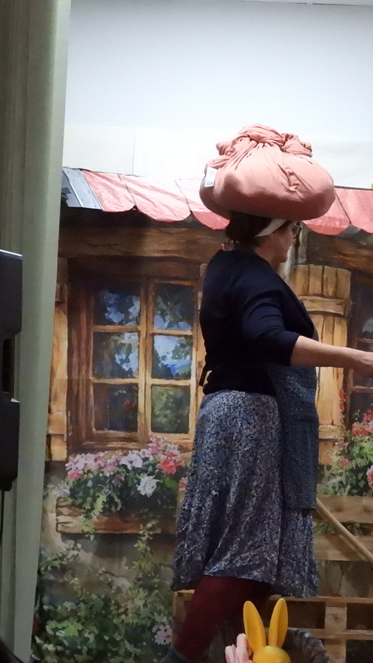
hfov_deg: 6.1
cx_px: 398
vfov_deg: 10.9
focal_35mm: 197
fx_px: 3464
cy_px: 332
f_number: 4
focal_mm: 24.3
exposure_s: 1/250
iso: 3200
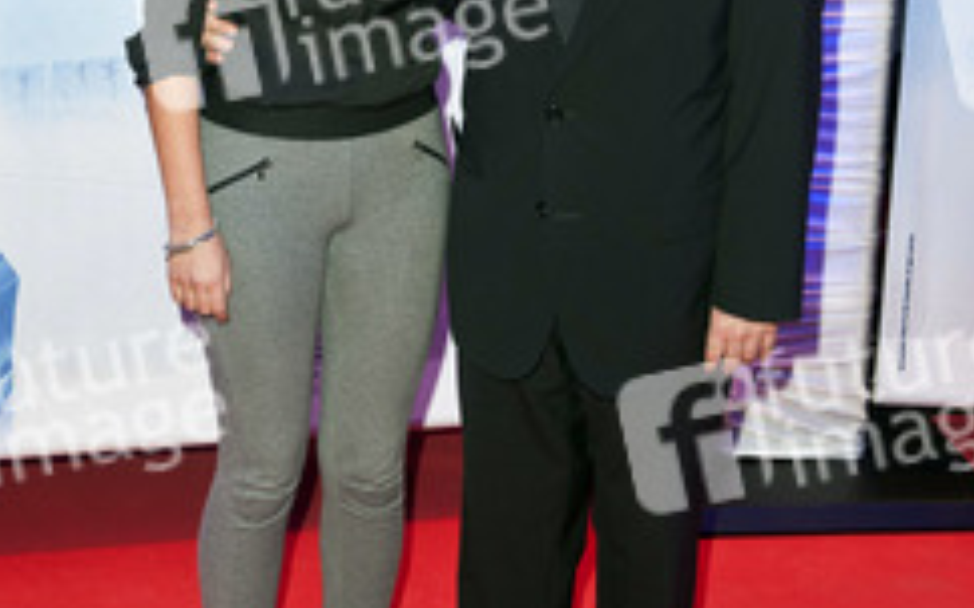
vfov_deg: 20.2
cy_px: 217
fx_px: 1698
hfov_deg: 32.0
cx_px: 461
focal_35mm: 64
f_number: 5.6
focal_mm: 38
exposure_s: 1/200
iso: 800
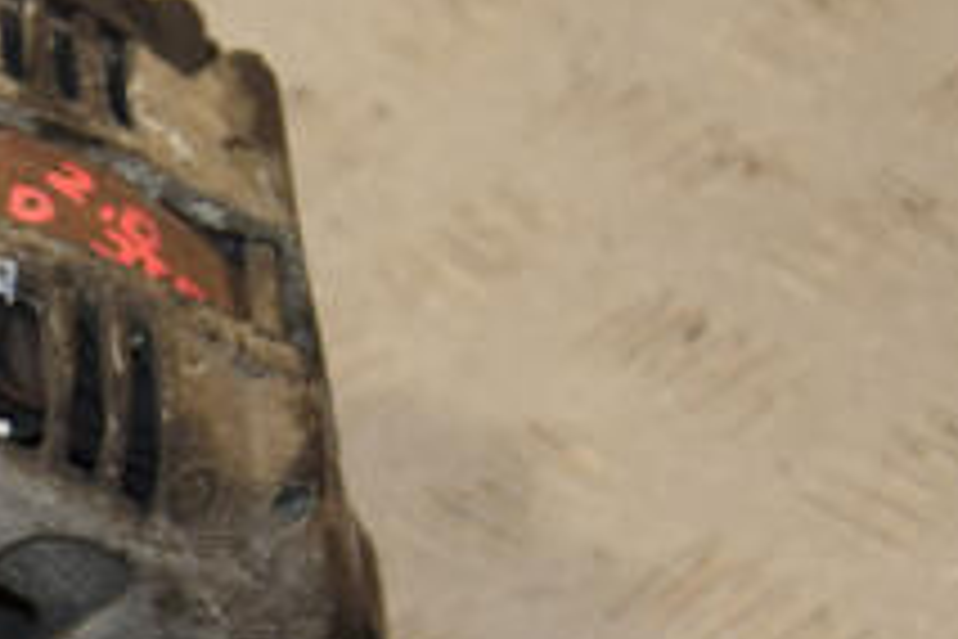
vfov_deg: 6.8
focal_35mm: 203
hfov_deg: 9.9
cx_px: -288
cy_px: 450
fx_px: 5402
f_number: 4.8
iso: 800
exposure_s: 1/160
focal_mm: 48
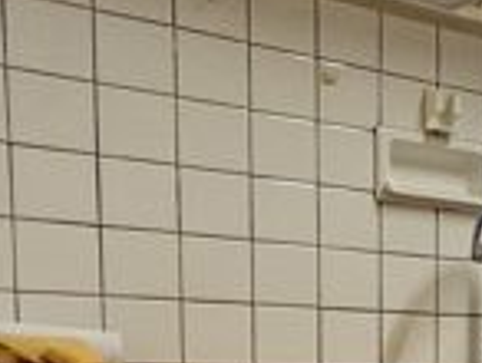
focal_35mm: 71
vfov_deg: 19.1
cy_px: 478
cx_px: 895
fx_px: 990
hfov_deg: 19.5
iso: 500
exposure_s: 1/33.3
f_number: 2.2
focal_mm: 2.2
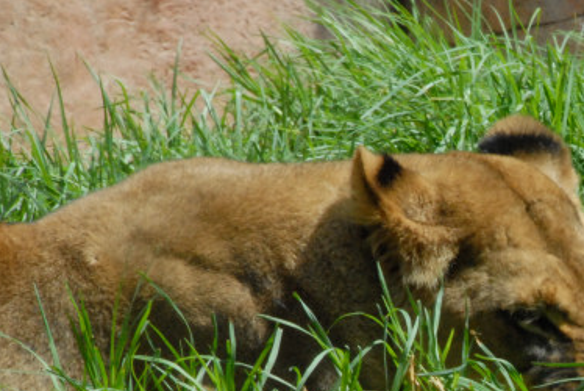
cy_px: 393
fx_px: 10406
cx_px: 609
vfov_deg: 2.1
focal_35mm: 641
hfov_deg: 3.2
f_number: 29
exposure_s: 1/125
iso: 1100
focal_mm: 200
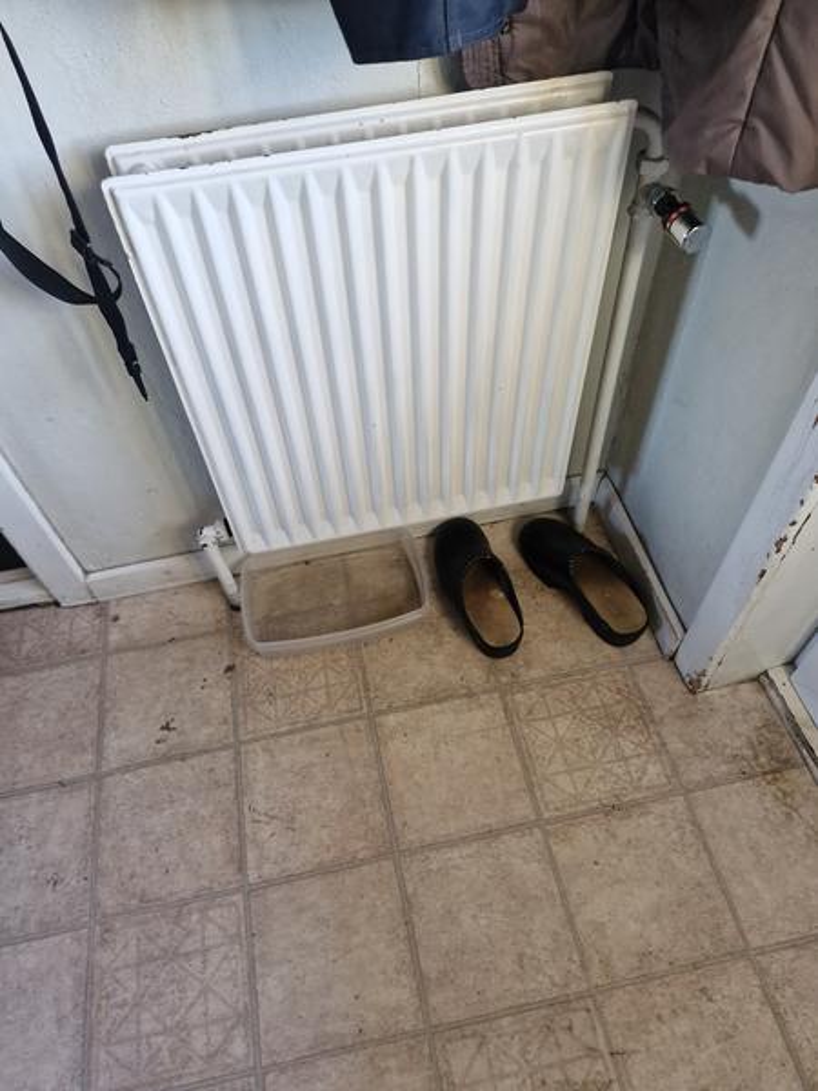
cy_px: 546
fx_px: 725
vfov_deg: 73.9
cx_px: 409
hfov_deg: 58.9
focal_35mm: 23
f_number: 1.8
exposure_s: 1/100
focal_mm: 5.54
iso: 50
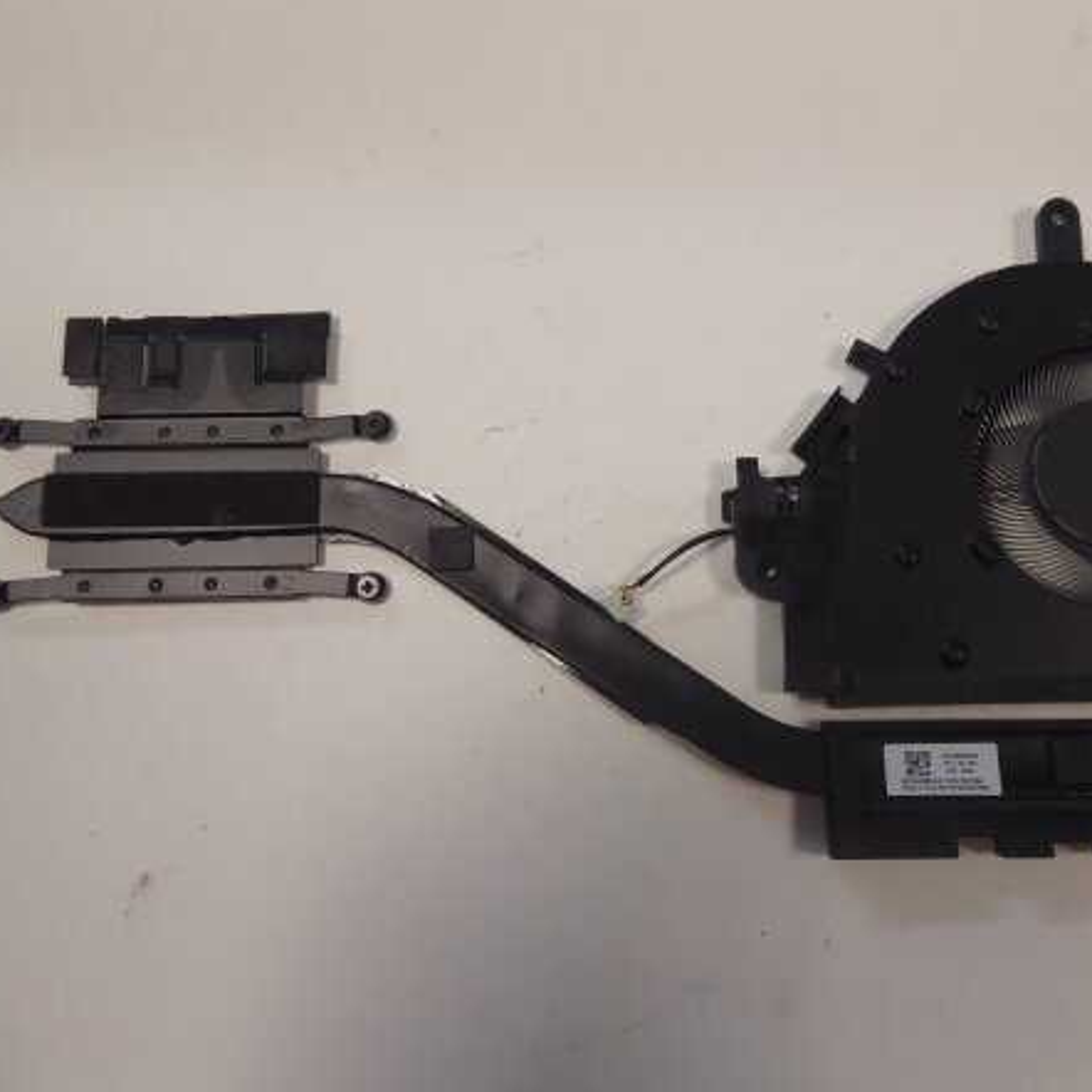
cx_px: 672
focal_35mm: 30
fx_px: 1071
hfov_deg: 53.5
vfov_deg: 54.0
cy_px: 546
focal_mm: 4.3
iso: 250
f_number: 3.3
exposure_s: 1/60
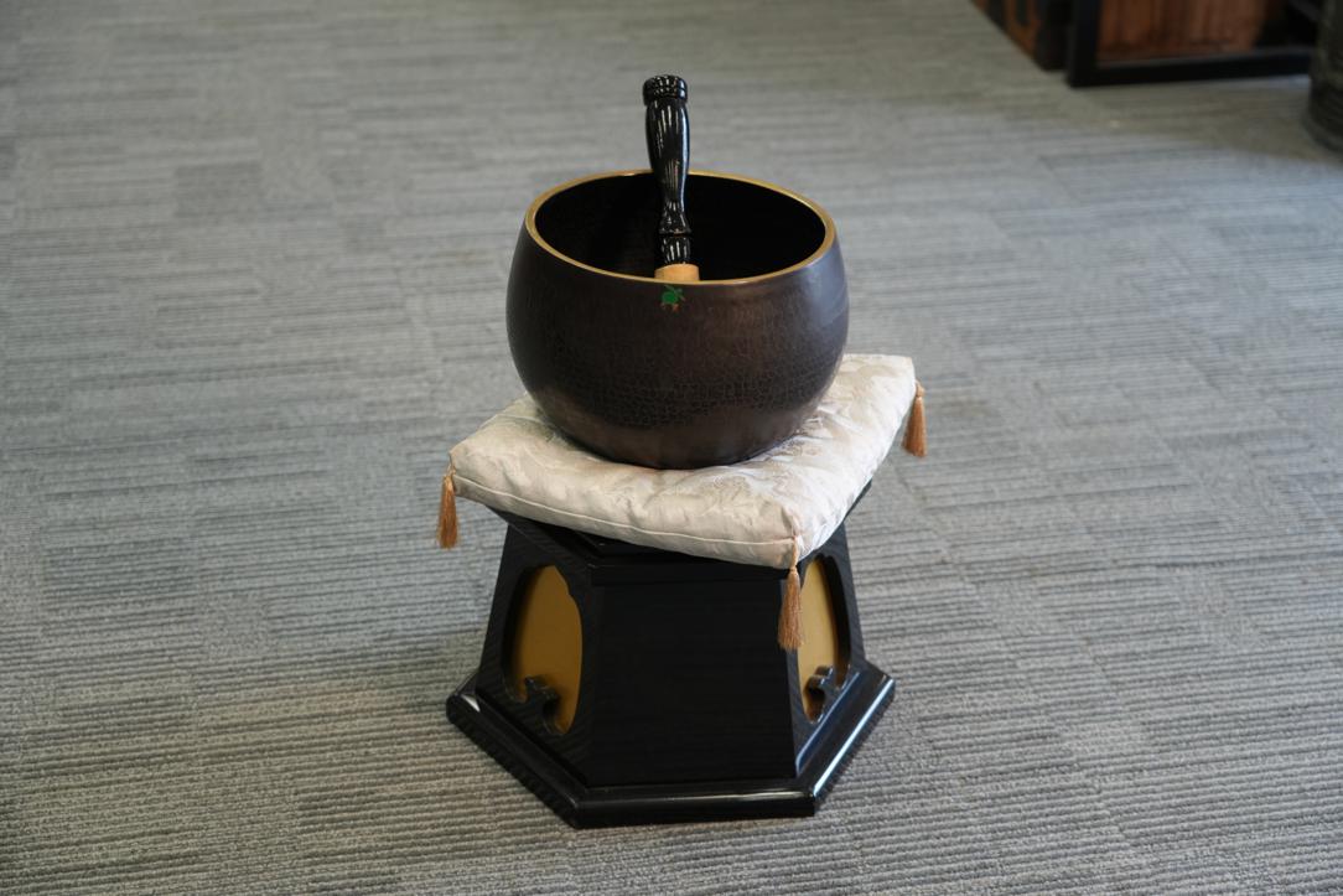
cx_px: 672
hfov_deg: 30.5
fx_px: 2462
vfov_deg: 20.6
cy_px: 448
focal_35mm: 66
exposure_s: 1/80
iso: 640
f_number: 4
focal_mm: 66
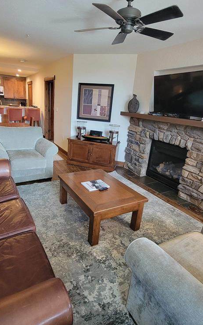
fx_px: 168
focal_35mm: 19
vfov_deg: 88.0
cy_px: 161
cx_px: 88
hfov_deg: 62.0
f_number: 2.2
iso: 400
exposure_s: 1/30
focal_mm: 2.2
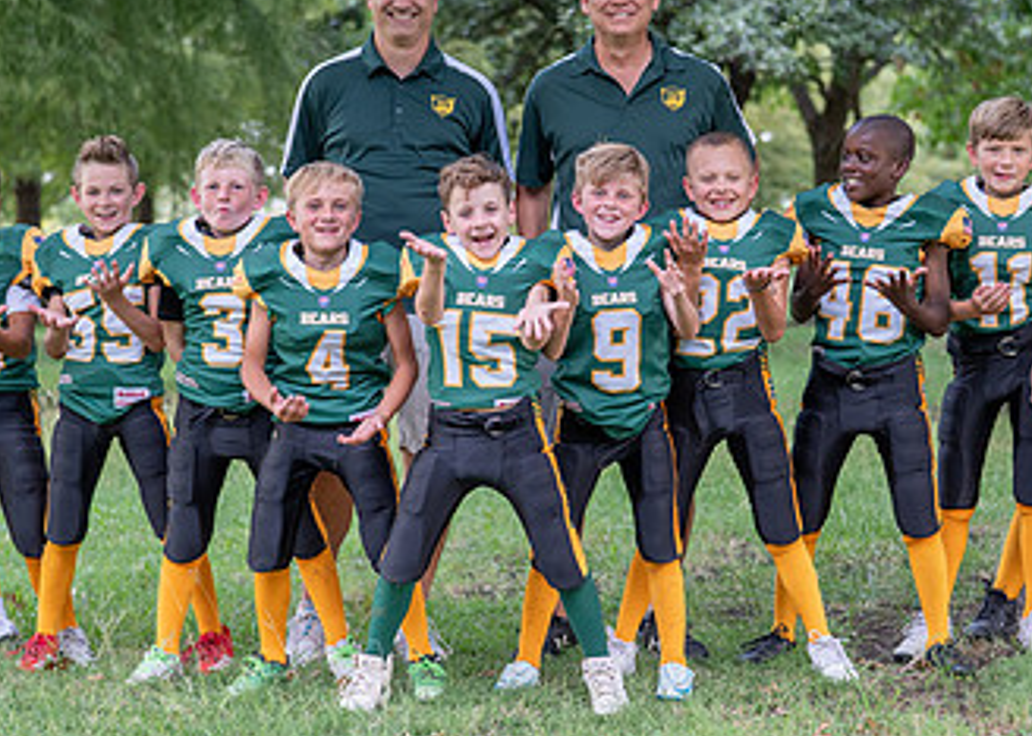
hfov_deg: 17.1
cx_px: 477
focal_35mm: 117
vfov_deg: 12.3
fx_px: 3428
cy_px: 363
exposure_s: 1/320
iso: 320
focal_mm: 50
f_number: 2.2
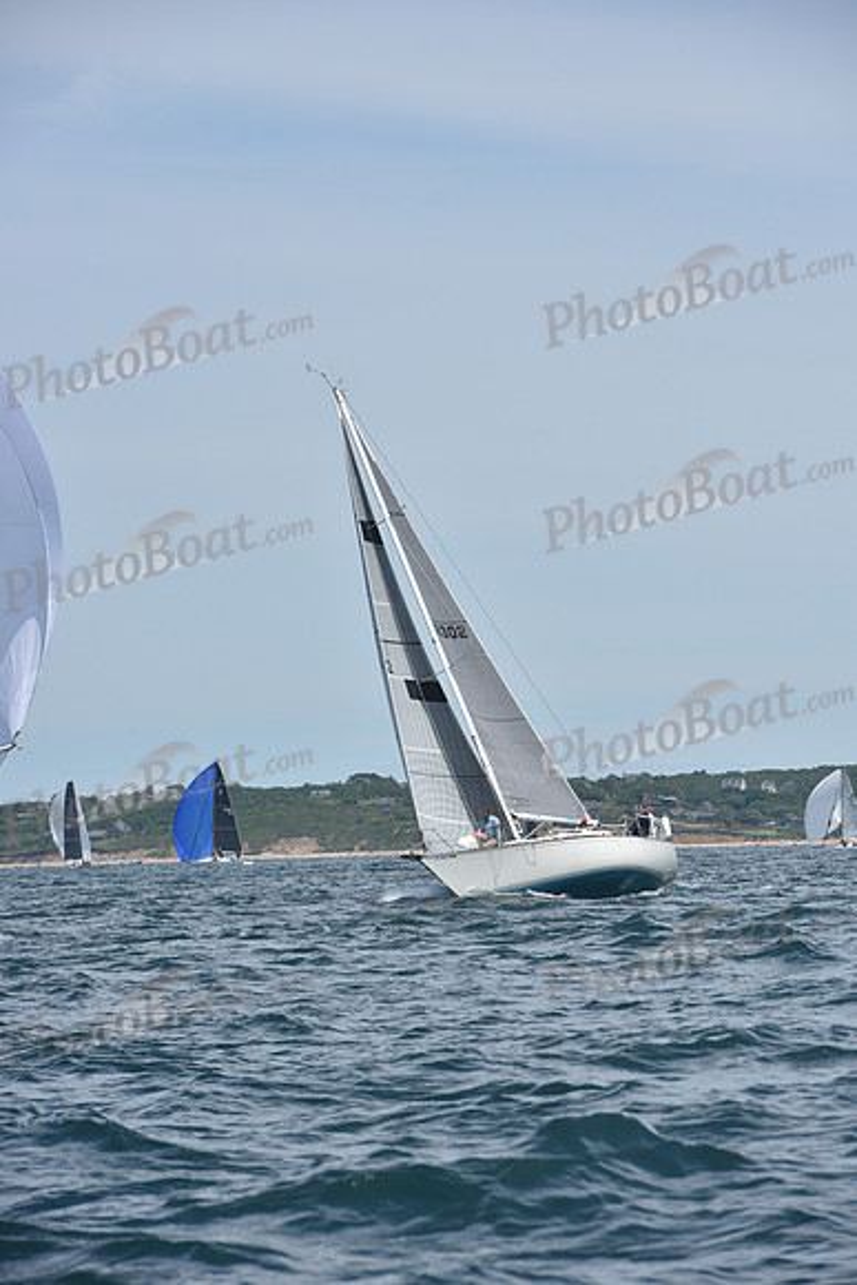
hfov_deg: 6.9
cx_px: 428
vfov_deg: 10.3
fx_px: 7137
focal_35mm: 200
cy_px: 642
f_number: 11
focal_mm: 200
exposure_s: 1/800
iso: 250
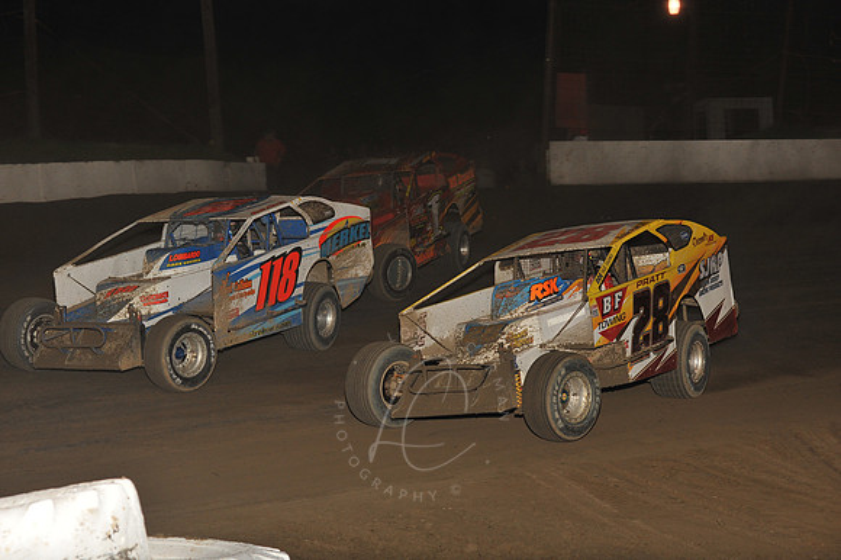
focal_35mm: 80
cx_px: 420
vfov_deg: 17.0
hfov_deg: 25.4
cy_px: 280
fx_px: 1868
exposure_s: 1/320
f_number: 6.3
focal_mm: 80
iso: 800
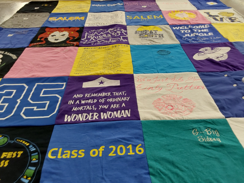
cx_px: 122
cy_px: 92
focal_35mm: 28
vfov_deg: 49.7
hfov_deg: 63.4
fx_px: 197
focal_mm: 2.91
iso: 80
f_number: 1.9
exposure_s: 1/50
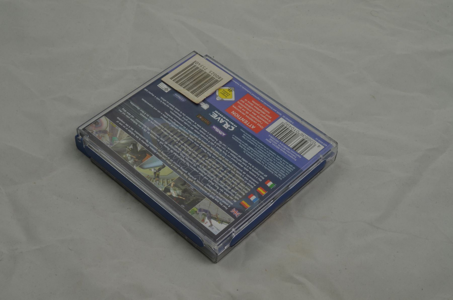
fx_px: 754
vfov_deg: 22.5
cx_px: 226
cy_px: 150
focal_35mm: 60
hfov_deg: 33.5
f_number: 20
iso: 100
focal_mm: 40
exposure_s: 1/3
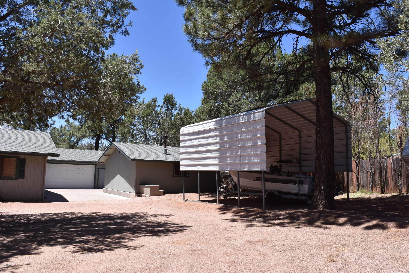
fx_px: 307
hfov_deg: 67.4
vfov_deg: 47.9
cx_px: 204
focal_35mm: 27
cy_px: 136
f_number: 11
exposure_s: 1/500
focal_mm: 18
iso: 500
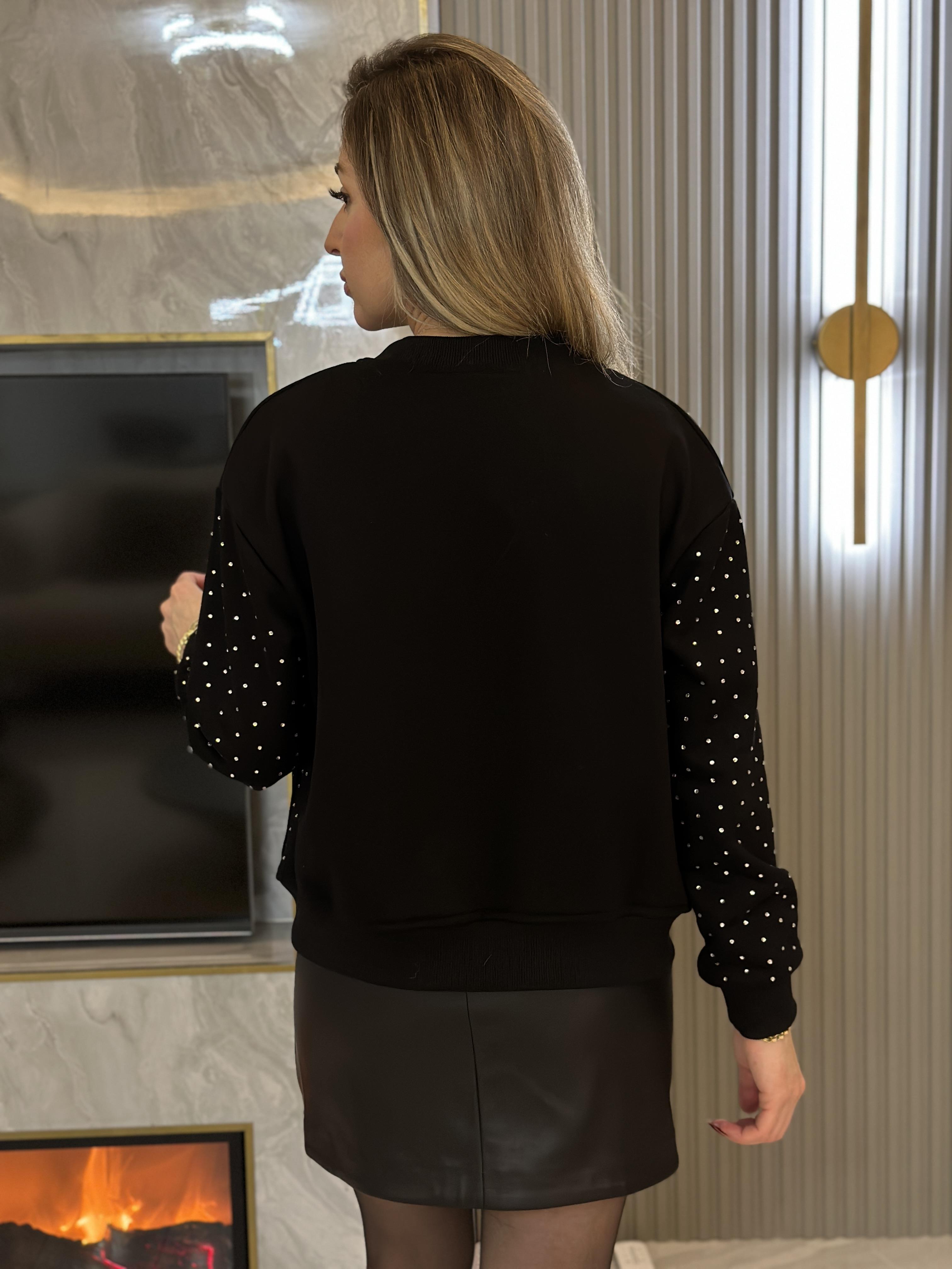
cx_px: 476
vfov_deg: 39.7
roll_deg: +1.4
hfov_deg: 30.3
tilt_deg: -8.5
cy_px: 634
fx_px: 1760
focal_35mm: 48
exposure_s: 1/33
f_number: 1.78
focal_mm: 6.86
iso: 250
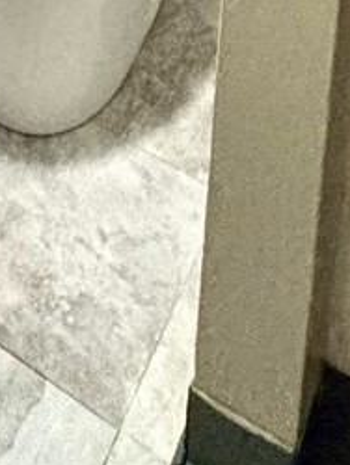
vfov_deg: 13.8
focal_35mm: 86
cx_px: -22
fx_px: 1157
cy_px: -716
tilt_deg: -11.6
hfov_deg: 16.7
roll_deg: -0.9
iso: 500
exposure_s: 1/60
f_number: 2.2
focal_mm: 2.22
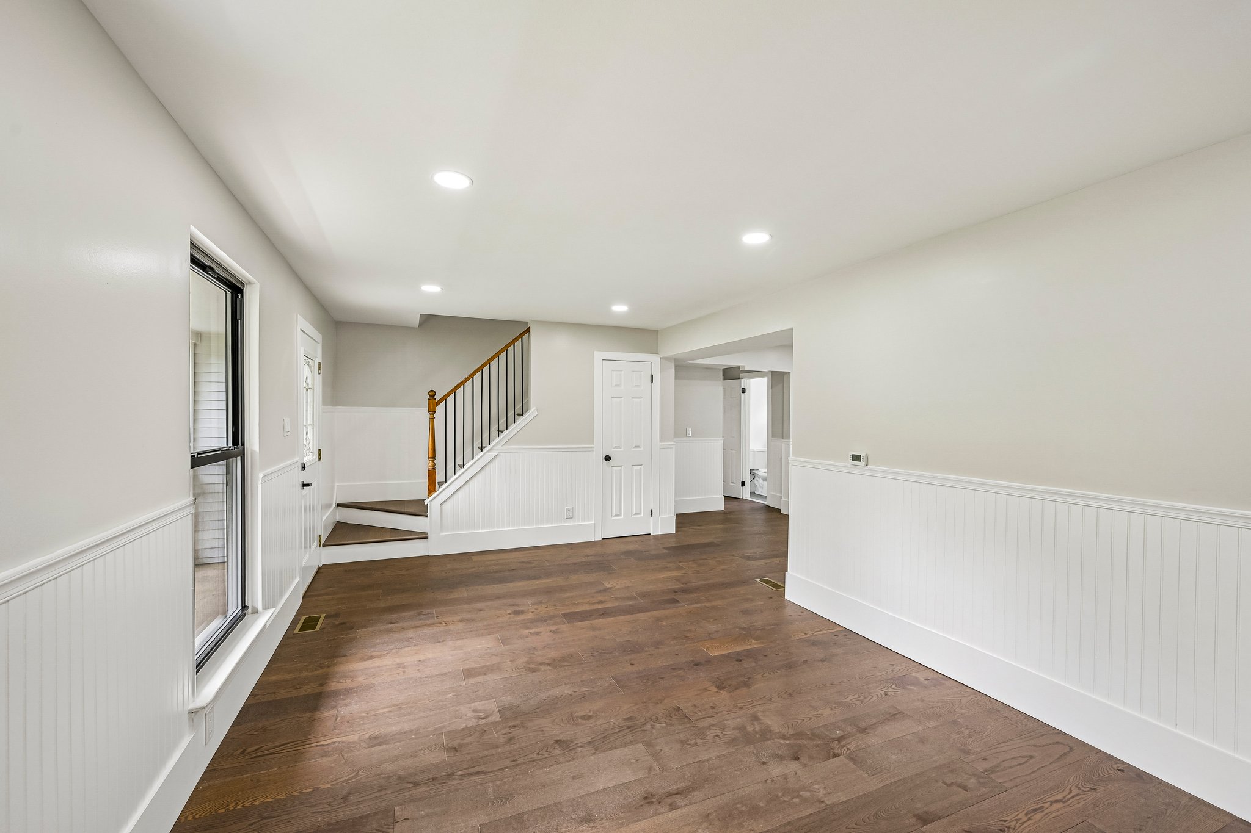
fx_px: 486
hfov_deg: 104.3
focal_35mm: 14
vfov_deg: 81.2
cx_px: 626
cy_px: 416
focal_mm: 14
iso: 320
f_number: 8
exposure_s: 1/15
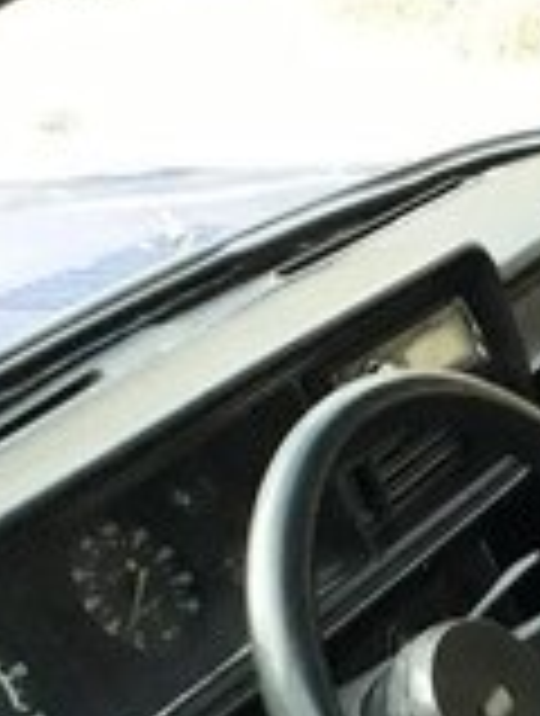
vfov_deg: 21.2
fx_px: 1740
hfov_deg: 16.2
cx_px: 796
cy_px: 914
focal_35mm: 84
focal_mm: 3.6
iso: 800
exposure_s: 1/10
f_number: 1.9
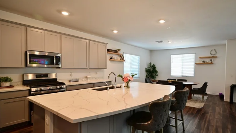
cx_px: 145
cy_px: 71
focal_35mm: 19
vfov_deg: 58.4
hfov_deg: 88.1
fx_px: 119
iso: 640
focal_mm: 14
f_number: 4
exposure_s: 1/60
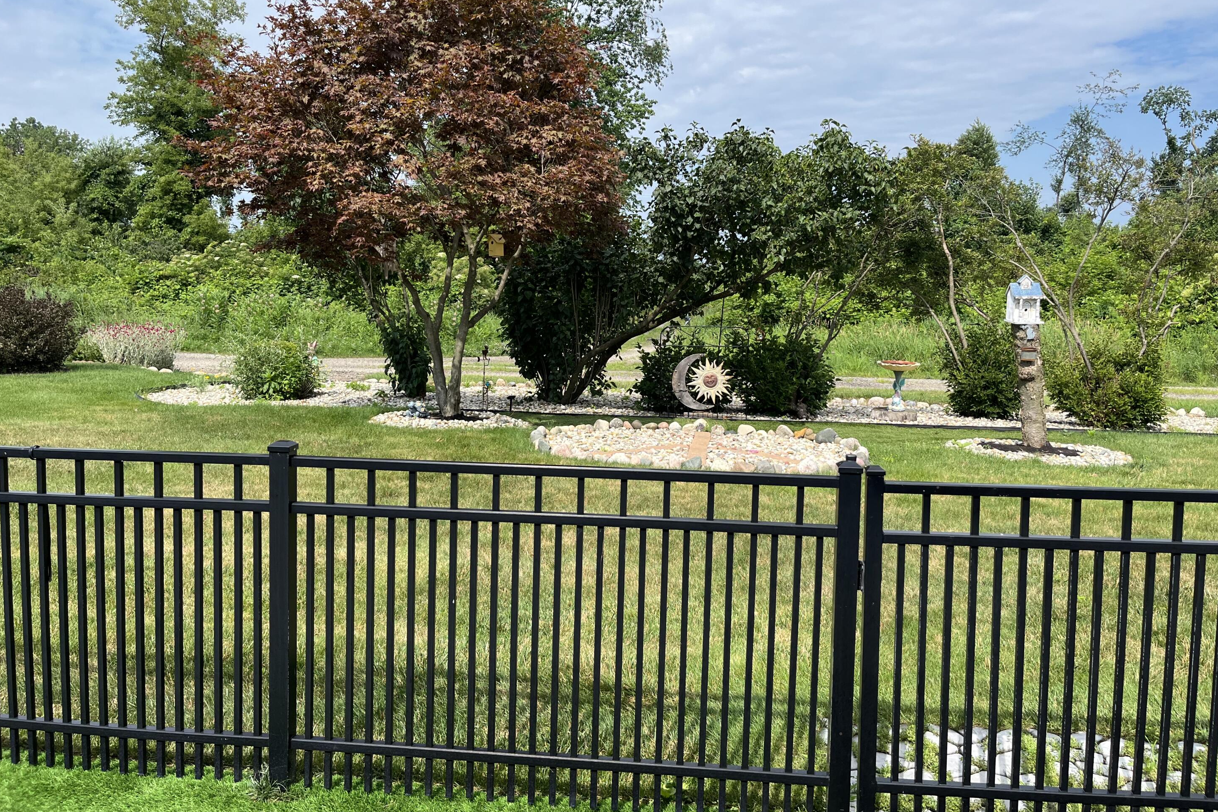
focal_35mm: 28
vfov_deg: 46.3
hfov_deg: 65.5
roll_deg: +0.7
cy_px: 361
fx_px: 947
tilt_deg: -3.8
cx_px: 606
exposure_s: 1/2632
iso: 50
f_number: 1.6
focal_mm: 5.1
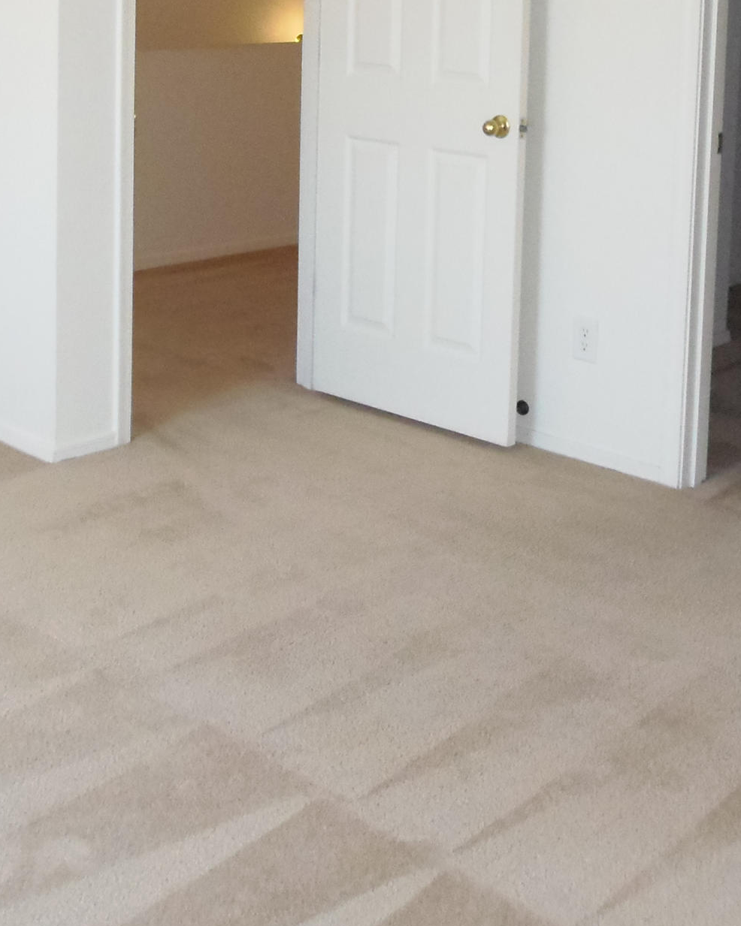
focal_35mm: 57
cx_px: 283
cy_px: 104
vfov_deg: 31.6
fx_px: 1563
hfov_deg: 26.6
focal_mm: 4.3
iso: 400
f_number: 2.9
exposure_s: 1/160
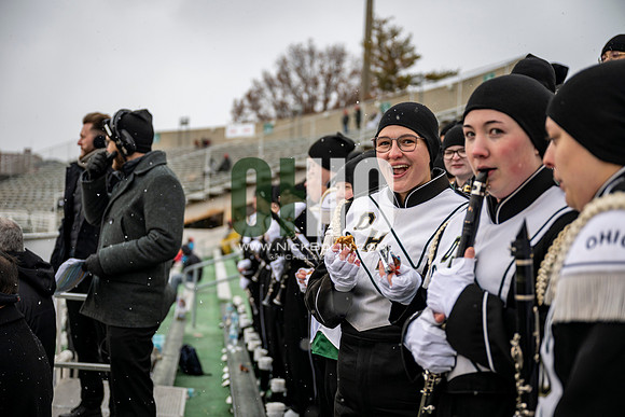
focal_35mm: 46
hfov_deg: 42.7
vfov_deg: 29.3
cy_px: 208
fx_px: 799
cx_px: 312
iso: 160
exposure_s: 1/500
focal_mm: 46
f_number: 2.8
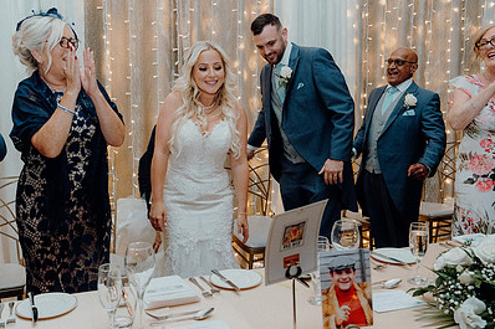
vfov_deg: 37.8
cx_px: 205
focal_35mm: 35
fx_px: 481
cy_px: 152
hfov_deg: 54.2
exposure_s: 1/160
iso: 2500
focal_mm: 24
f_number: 3.5
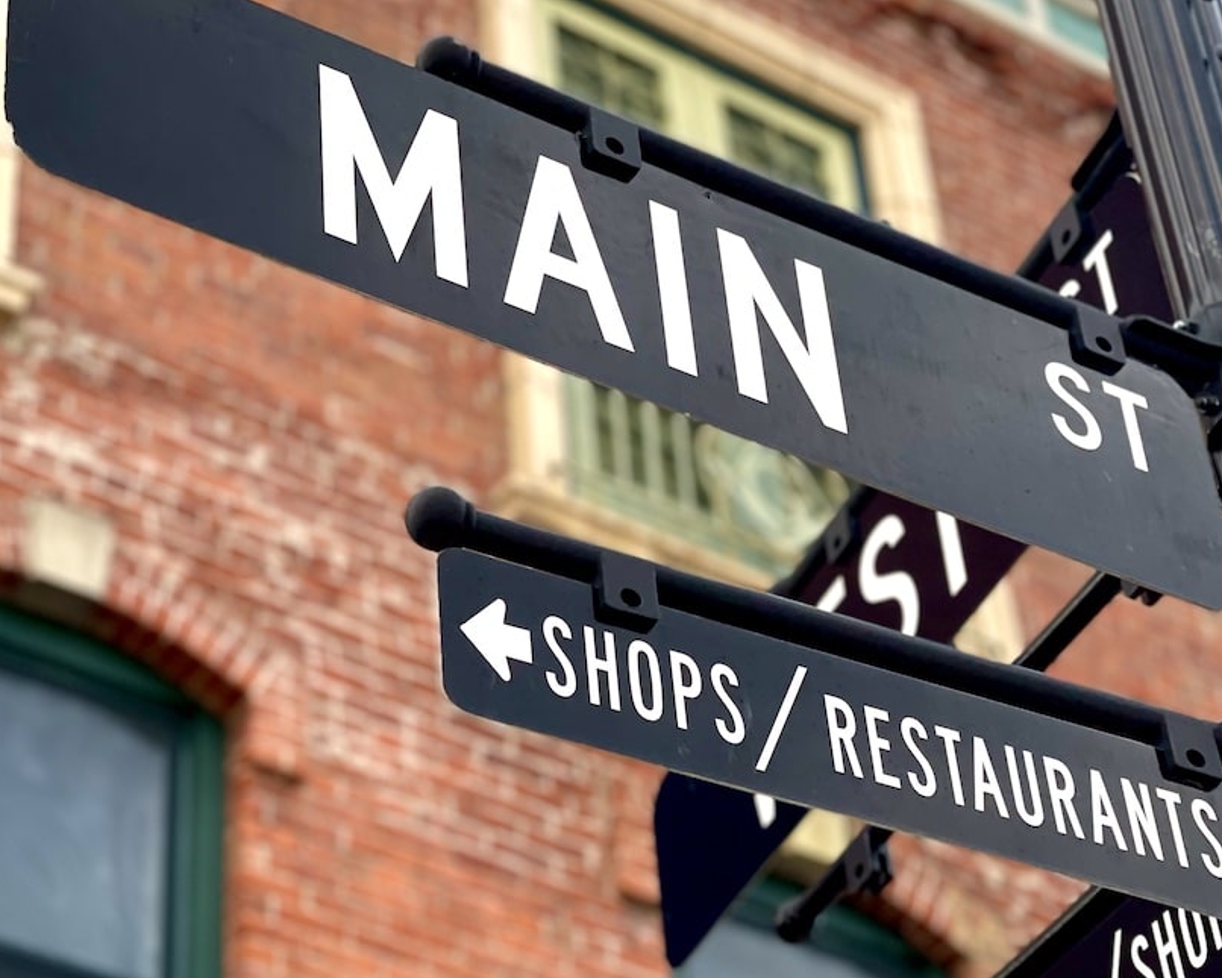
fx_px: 3364
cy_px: 584
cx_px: 562
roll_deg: +4.5
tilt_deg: +42.3
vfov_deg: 16.5
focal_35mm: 93
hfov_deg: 20.6
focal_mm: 7.5
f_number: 2.2
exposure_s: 1/121
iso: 64
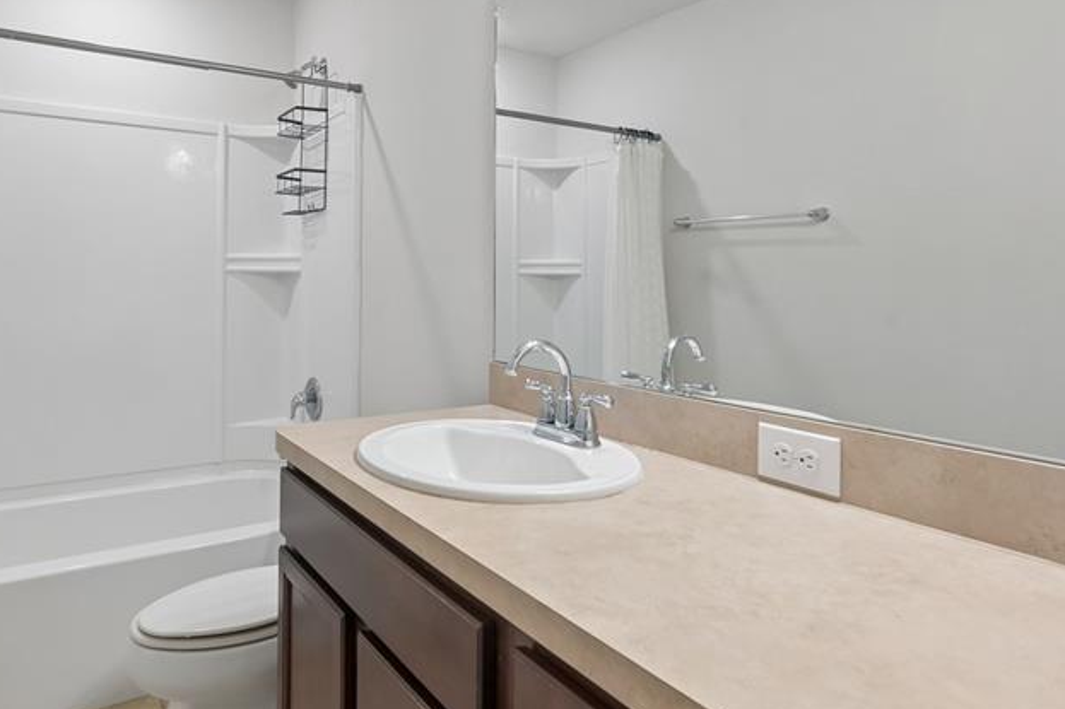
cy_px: 261
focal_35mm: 23
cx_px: 441
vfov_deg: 54.4
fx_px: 680
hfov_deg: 75.5
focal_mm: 14
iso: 400
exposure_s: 1/40
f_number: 8
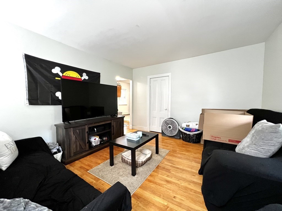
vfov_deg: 89.9
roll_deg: -0.2
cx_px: 141
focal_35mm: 13
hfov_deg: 106.2
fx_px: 106
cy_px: 106
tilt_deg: -2.7
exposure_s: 1/60
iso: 320
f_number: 1.8
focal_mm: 1.57
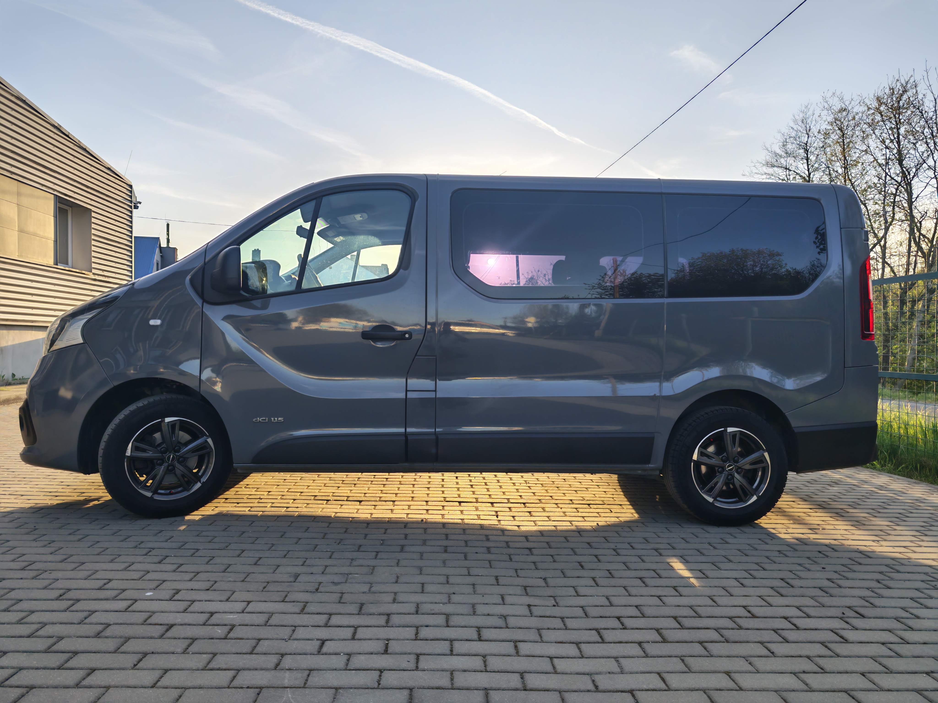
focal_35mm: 23
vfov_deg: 58.9
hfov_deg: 73.9
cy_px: 352
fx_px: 623
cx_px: 469
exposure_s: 1/300
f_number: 1.6
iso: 50
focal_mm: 6.55
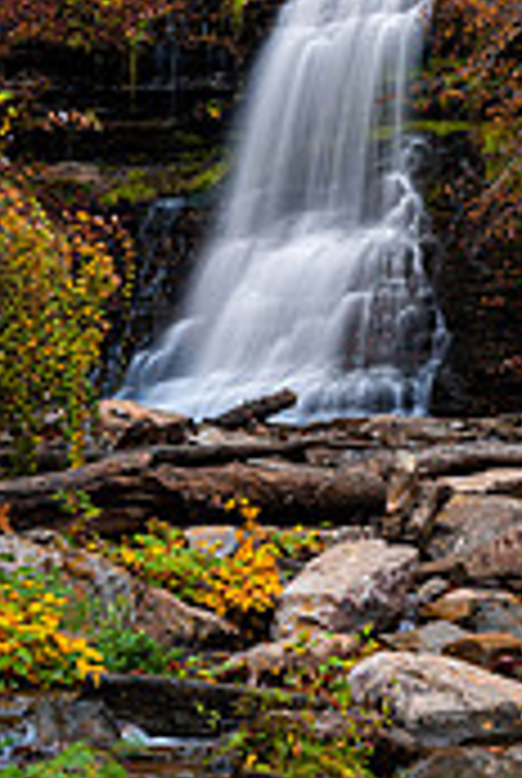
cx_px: 616
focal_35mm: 135
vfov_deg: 15.0
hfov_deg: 10.1
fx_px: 2924
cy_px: 85
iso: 100
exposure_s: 1/2
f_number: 13
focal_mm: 52
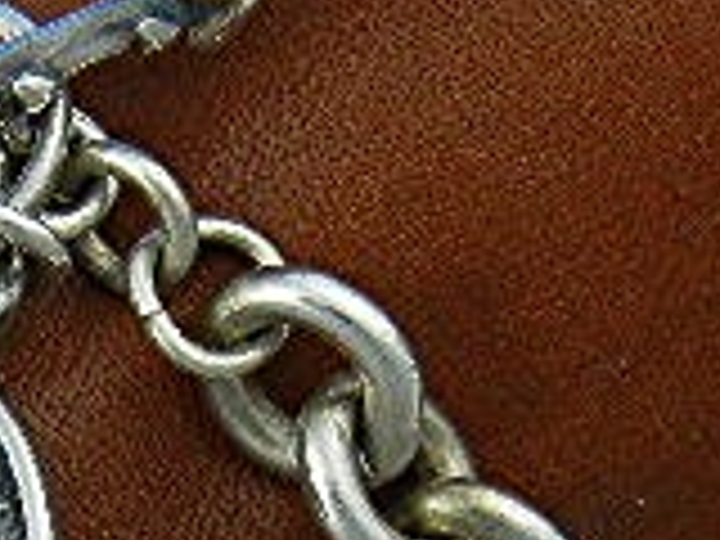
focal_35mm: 208
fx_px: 4326
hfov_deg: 9.4
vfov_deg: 7.1
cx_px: -40
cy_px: 675
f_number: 3.9
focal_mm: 9.3
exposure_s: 1/31.2
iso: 400
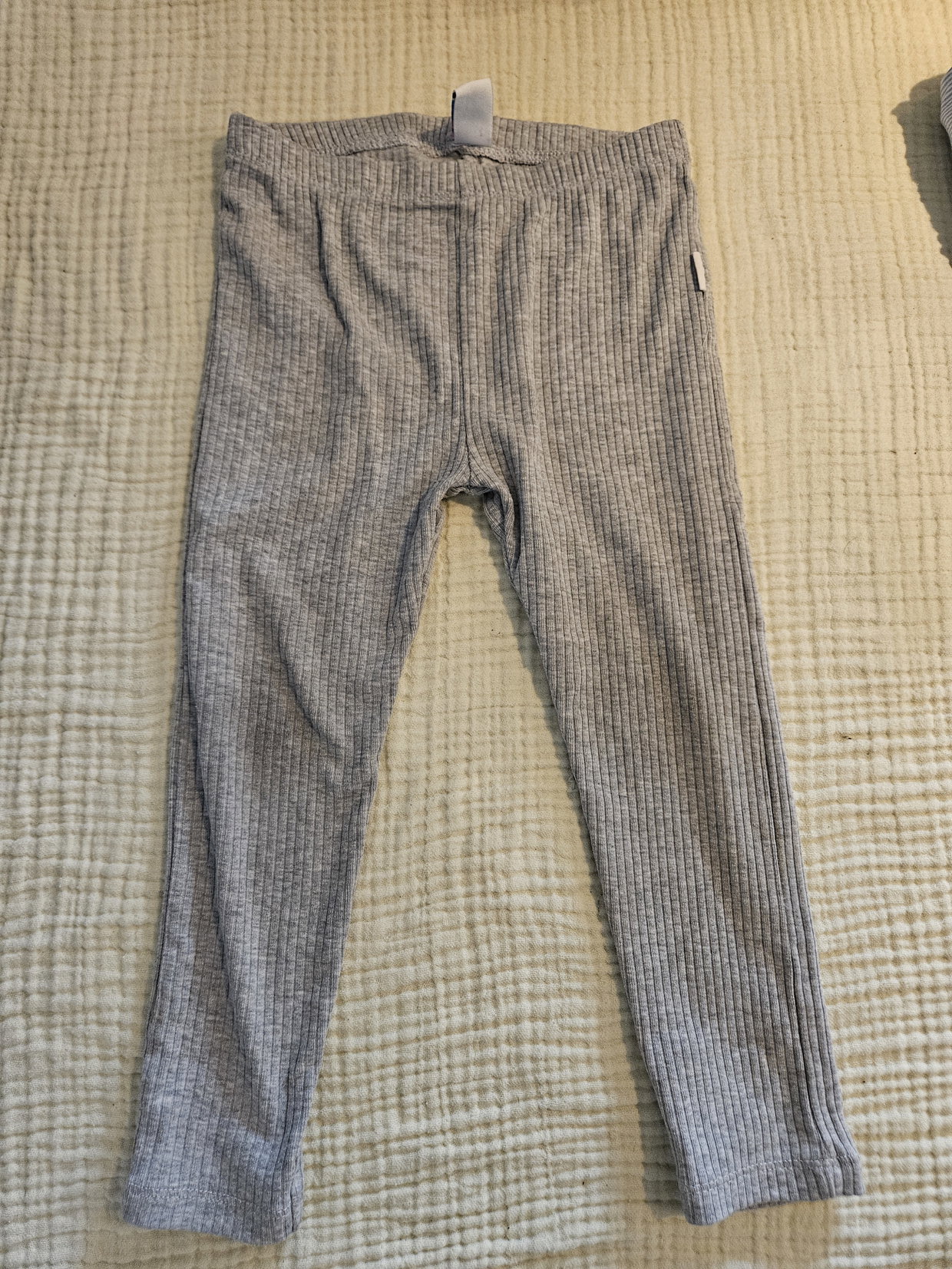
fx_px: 843
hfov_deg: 58.9
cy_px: 634
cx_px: 476
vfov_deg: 73.9
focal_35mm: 23
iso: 640
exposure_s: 1/100
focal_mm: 5.4
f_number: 1.8
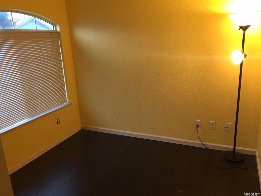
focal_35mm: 29
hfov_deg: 61.7
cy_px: 98
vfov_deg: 48.2
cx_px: 130
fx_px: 219
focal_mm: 4.15
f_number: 2.2
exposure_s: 1/30
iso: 125
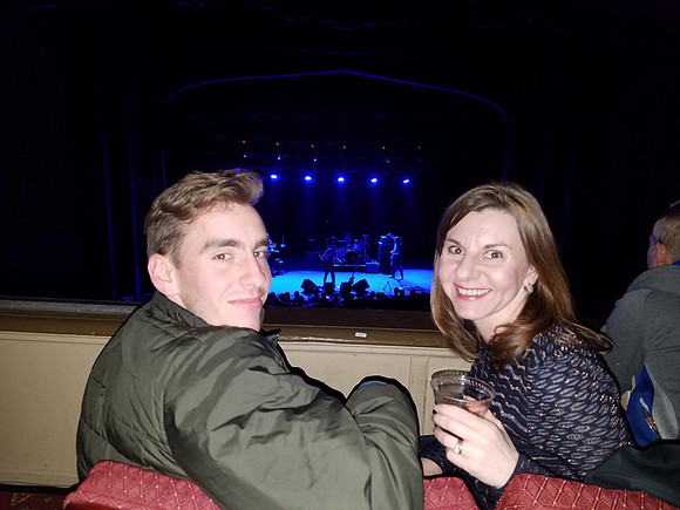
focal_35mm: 27
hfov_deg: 65.3
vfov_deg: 51.4
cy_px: 255
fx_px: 530
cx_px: 340
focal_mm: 4.25
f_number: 1.7
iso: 125
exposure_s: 1/11
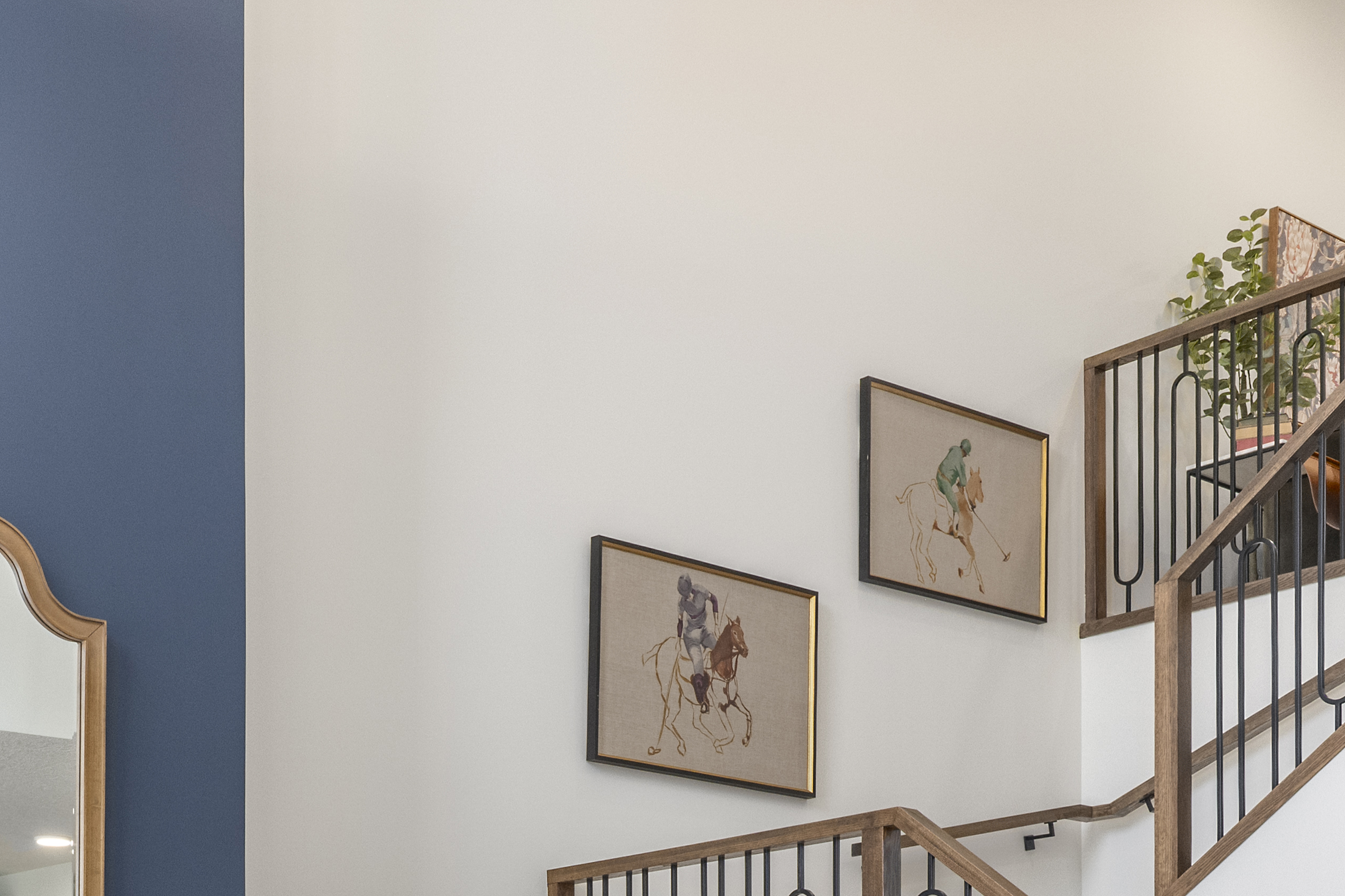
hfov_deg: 35.1
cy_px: 1210
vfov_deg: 21.8
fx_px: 2055
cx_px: 272
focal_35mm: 55
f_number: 6.3
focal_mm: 17
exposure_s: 1/200
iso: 640
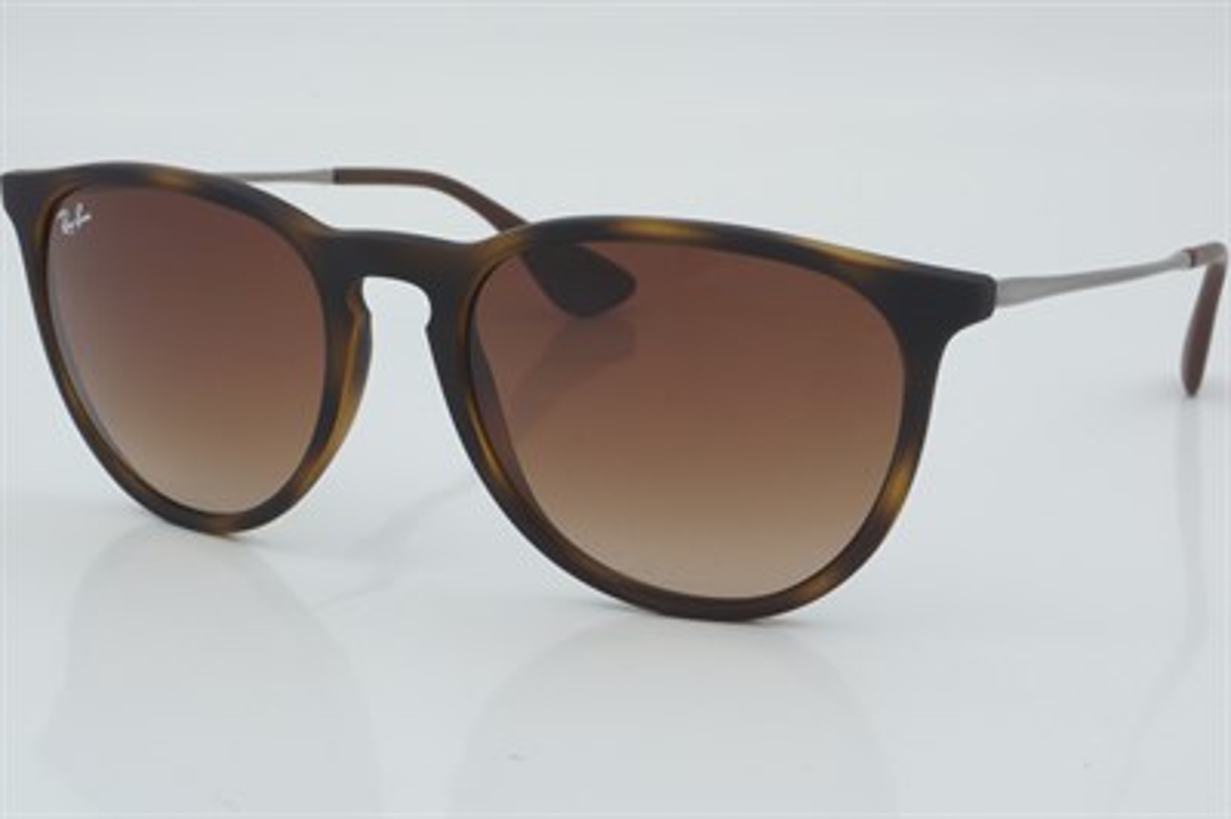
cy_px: 410
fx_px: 2819
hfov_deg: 24.6
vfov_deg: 16.5
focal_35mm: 82
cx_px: 616
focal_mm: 55
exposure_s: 1/4
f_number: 29
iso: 100
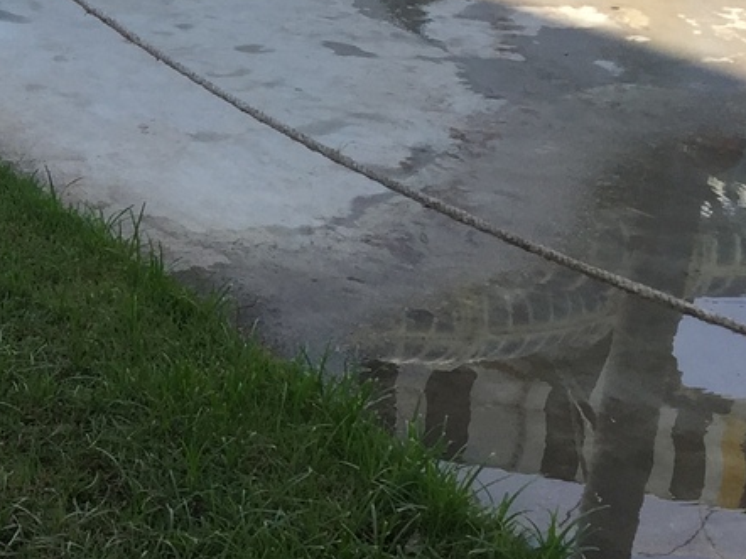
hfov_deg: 16.6
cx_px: -464
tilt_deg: -22.7
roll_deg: -0.7
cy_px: 316
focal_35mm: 105
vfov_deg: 14.1
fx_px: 2262
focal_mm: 4.15
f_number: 2.2
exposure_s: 1/807
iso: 32
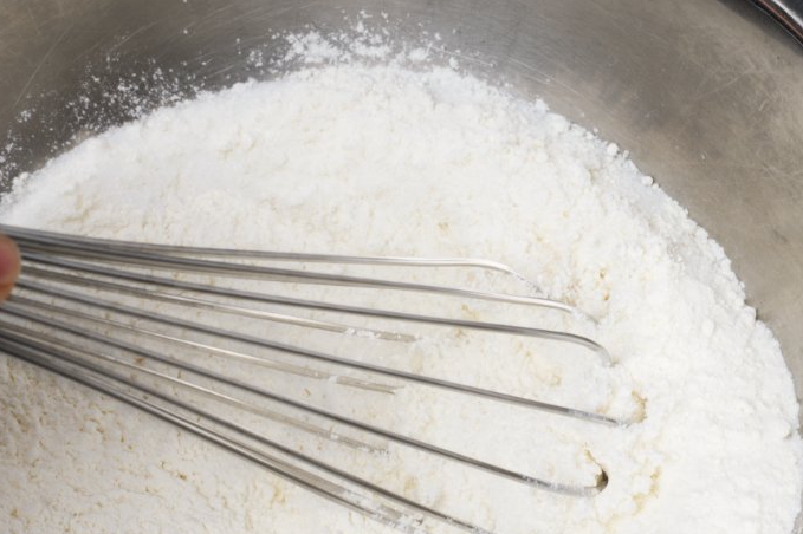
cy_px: 413
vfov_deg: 12.9
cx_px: 509
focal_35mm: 106
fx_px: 2363
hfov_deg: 19.2
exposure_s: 1/160
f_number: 11
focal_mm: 60
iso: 200
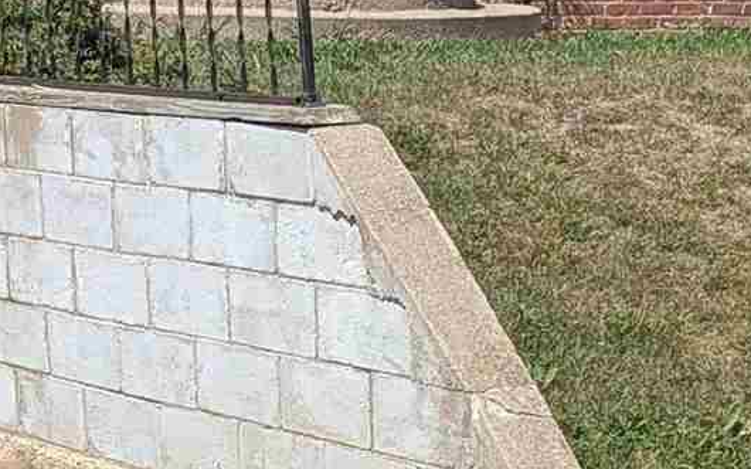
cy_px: -51
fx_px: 3008
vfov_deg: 8.8
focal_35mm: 147
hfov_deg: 14.0
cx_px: 11
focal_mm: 6.9
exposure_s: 1/1178
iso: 22
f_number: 1.68
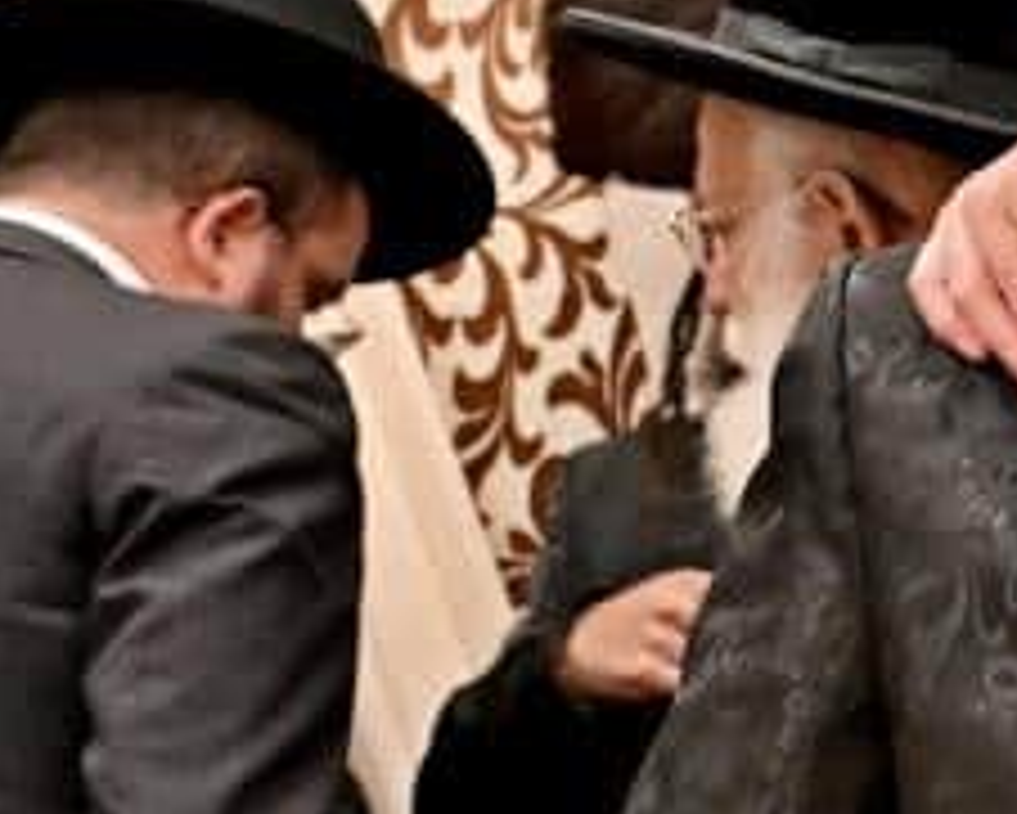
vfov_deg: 15.1
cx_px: 2151
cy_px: 483
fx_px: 3071
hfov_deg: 14.7
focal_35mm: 102
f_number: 4
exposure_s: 1/200
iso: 1250
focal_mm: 24
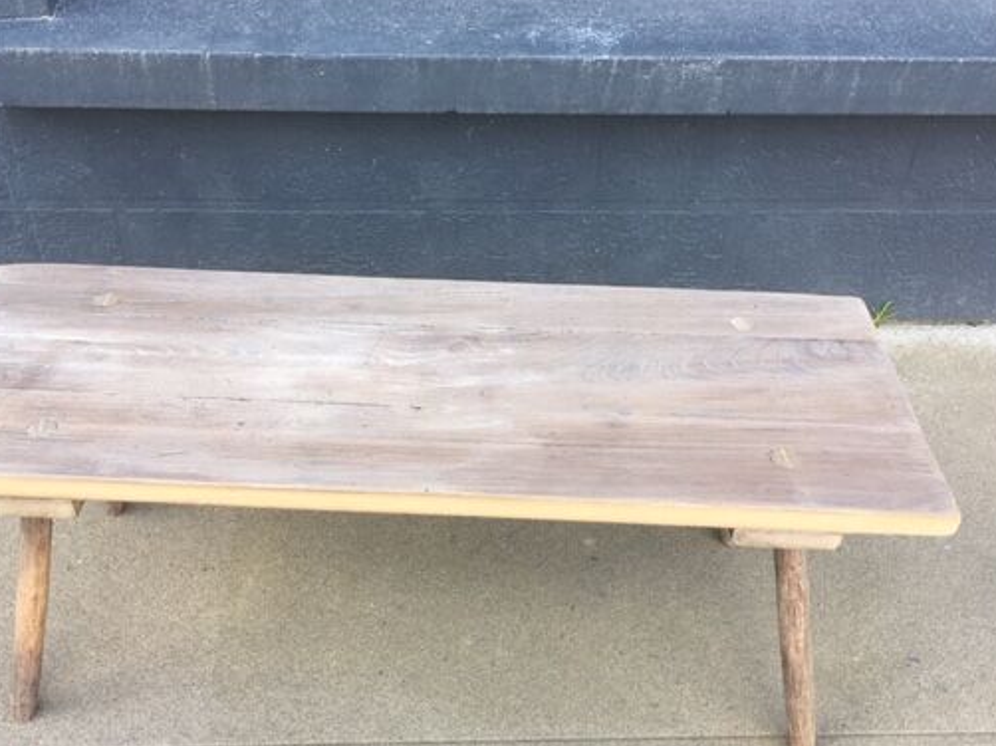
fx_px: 1064
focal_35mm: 37
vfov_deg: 38.5
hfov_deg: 50.1
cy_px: 429
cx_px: 452
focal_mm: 4.15
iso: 25
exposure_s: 1/116
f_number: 2.2
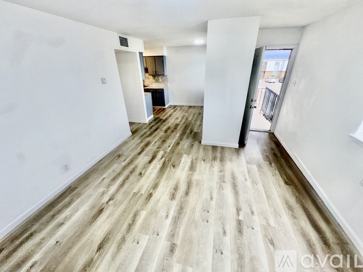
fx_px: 147
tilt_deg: -28.1
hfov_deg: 102.1
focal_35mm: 14
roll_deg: +0.4
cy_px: 136
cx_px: 182
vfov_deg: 85.7
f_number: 2.2
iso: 40
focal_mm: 2.22
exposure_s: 1/122
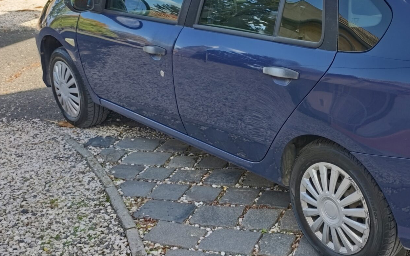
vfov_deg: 25.8
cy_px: 103
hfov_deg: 38.2
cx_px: 348
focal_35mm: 50
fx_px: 559
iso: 80
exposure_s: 1/100
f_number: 1.6
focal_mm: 6.14
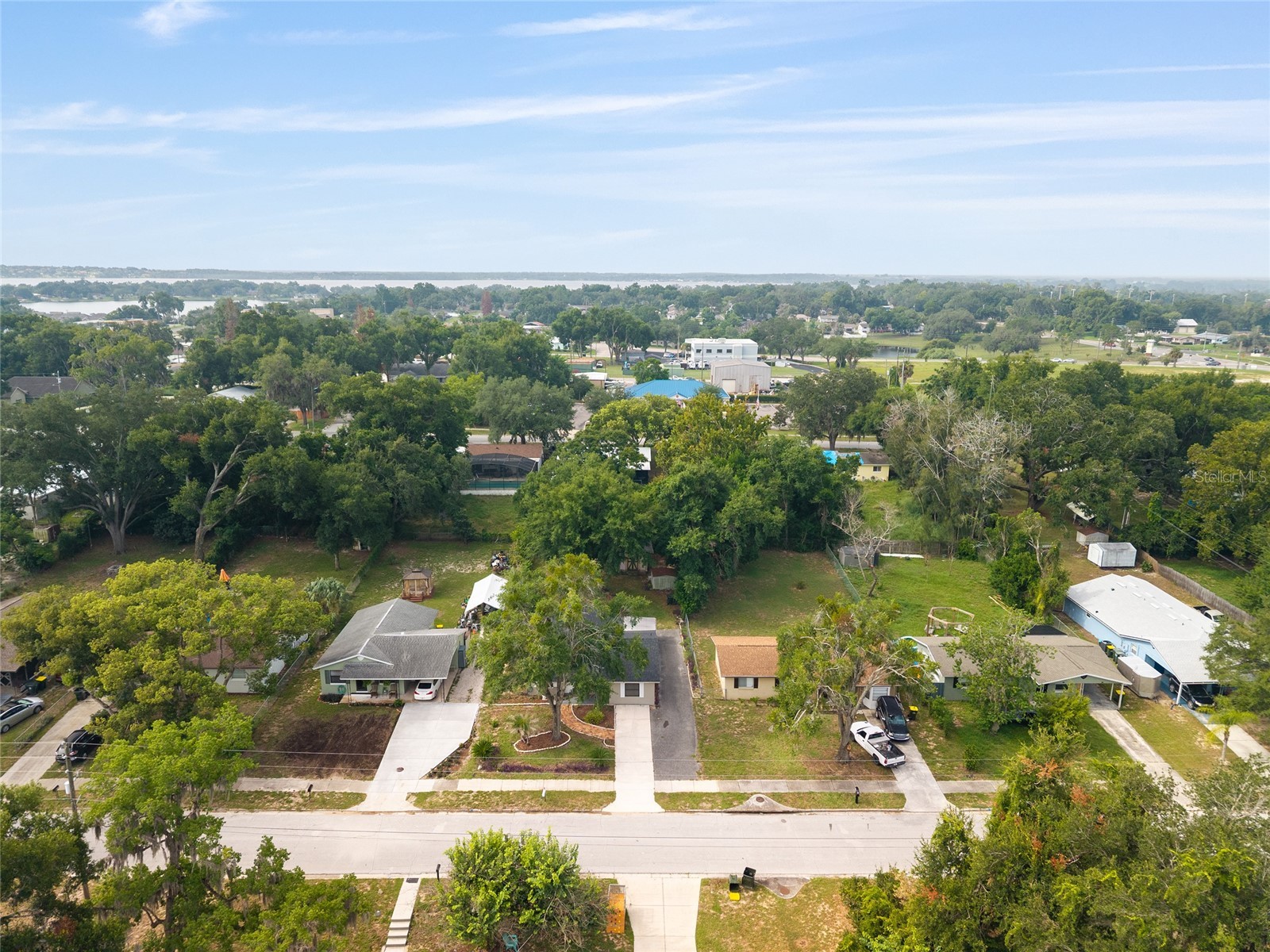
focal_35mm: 24
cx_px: 635
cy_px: 476
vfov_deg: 56.8
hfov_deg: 71.6
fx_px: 881
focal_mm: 8.67
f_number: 1.8
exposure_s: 1/60
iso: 120
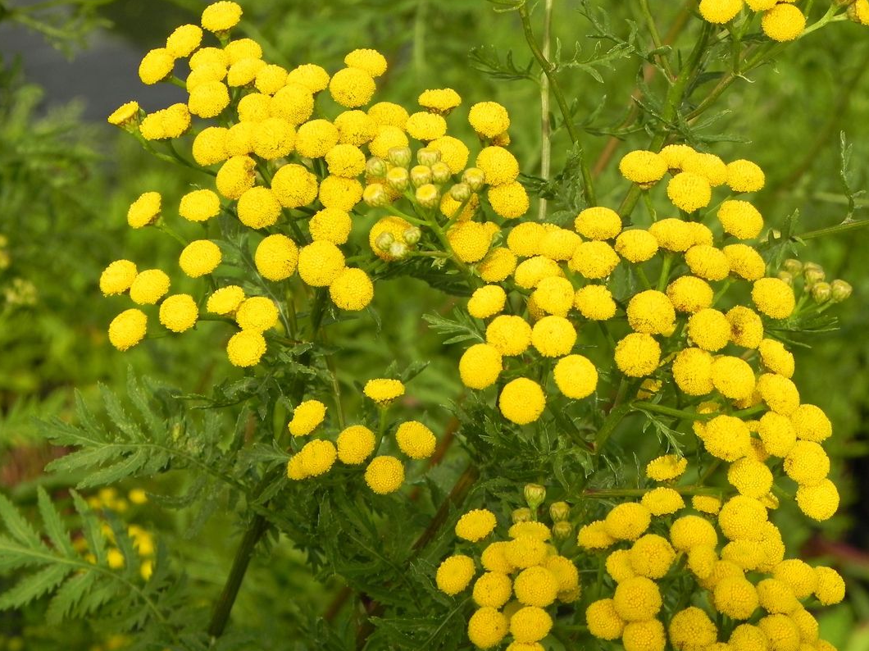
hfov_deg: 13.6
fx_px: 3638
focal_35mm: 145
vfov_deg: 10.2
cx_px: 432
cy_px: 325
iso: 160
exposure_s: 1/800
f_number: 5
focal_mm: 25.7
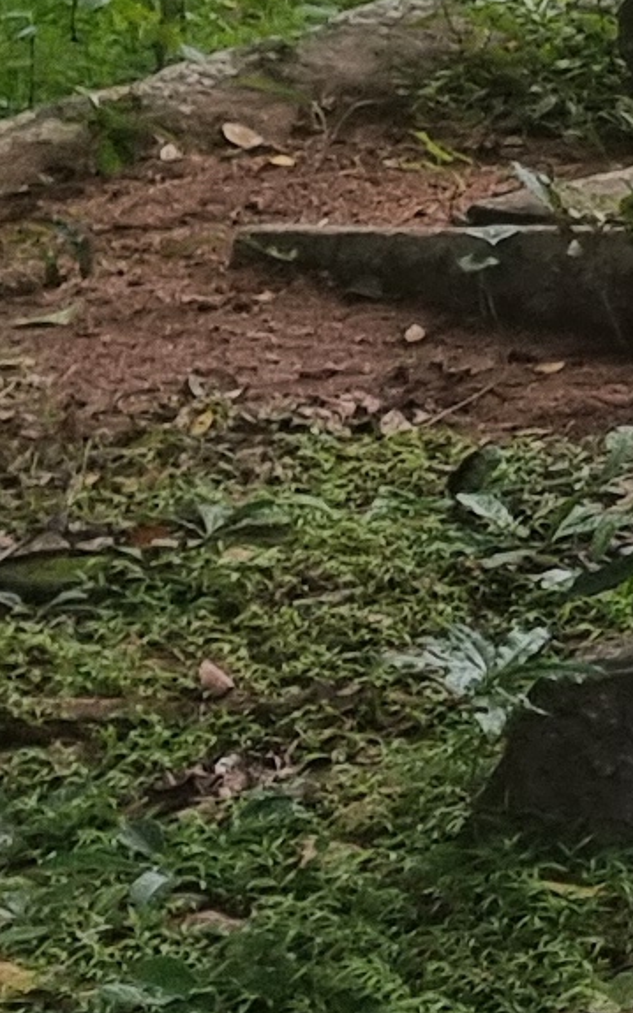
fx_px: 4889
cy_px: -766
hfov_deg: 5.5
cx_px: 3209
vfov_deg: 11.1
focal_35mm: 177
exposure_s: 1/100
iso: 50
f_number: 1.8
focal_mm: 6.7
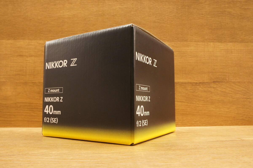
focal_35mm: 32
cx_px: 126
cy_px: 84
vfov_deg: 41.6
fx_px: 221
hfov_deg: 59.6
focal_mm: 21
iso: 1600
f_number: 13
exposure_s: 1/20
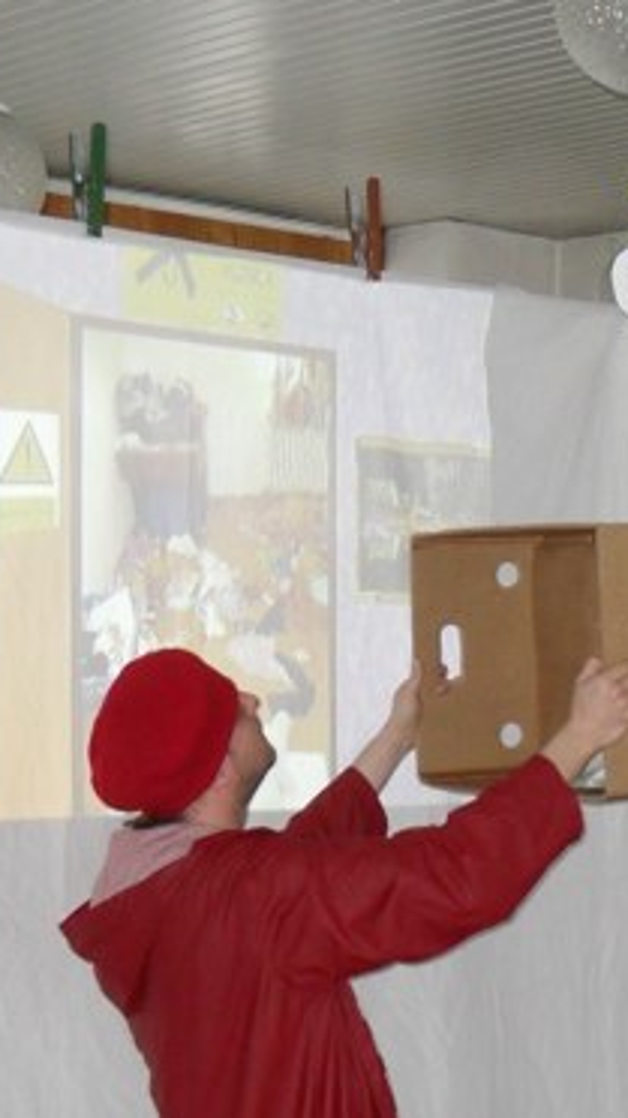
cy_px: 739
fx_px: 2430
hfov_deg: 14.4
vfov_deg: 25.8
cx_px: 688
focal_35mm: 82
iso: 200
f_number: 2.8
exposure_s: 1/45
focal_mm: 6.2
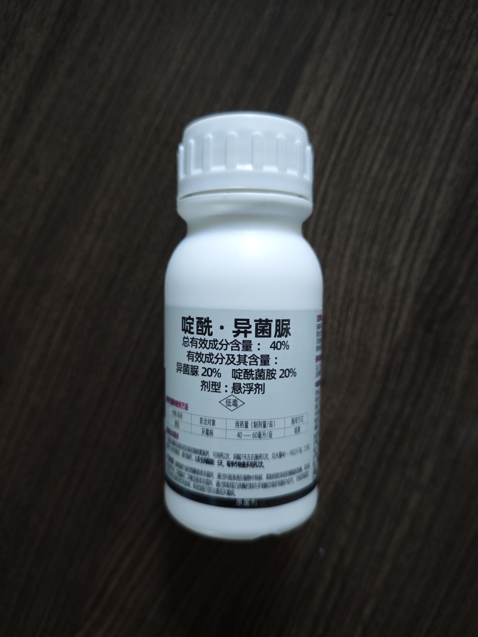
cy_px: 318
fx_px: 424
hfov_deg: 58.9
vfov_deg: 73.9
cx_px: 239
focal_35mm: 23
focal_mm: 6.55
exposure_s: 1/50
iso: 500
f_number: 1.6
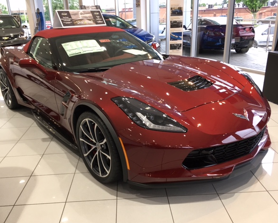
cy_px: 113
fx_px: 255
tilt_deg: -17.9
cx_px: 133
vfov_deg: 47.2
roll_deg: +3.2
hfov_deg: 57.1
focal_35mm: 31
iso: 80
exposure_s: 1/30
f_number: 2.2
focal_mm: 4.15
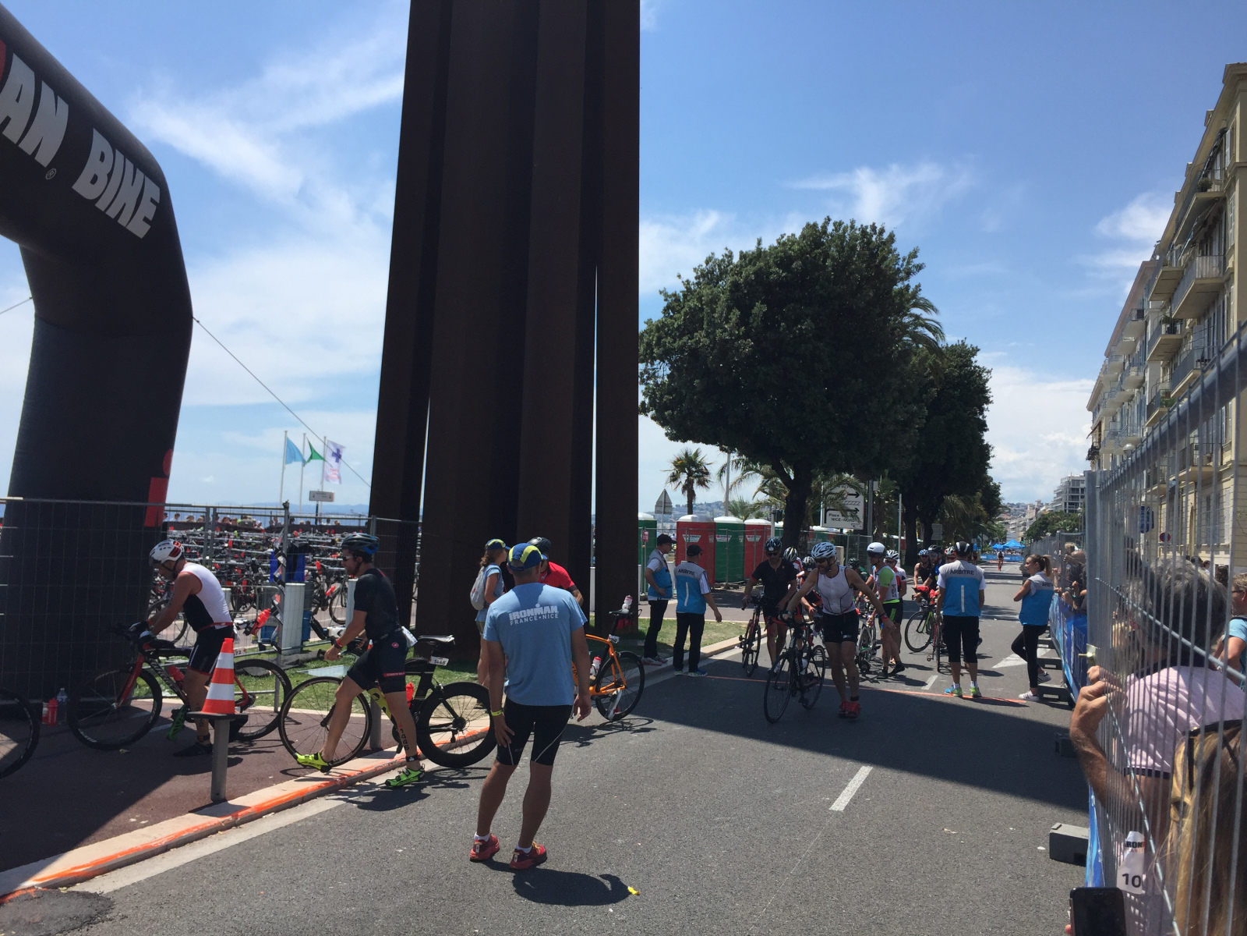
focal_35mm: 29
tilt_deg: +3.5
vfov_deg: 48.2
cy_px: 468
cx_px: 624
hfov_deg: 61.7
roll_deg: -3.3
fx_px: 1045
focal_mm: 4.15
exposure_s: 1/2825
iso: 32
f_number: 2.2
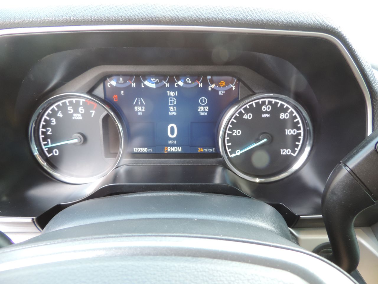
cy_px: 142
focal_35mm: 24
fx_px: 262
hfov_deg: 71.6
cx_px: 189
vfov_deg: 56.8
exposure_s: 1/30
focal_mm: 4.3
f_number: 3
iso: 220
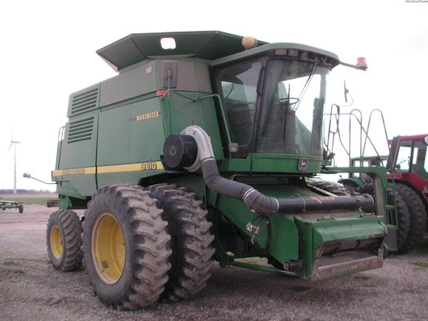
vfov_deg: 36.8
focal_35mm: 39
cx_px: 216
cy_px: 162
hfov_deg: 47.8
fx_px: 482
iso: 50
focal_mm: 6.3
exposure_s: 1/180
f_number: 3.3
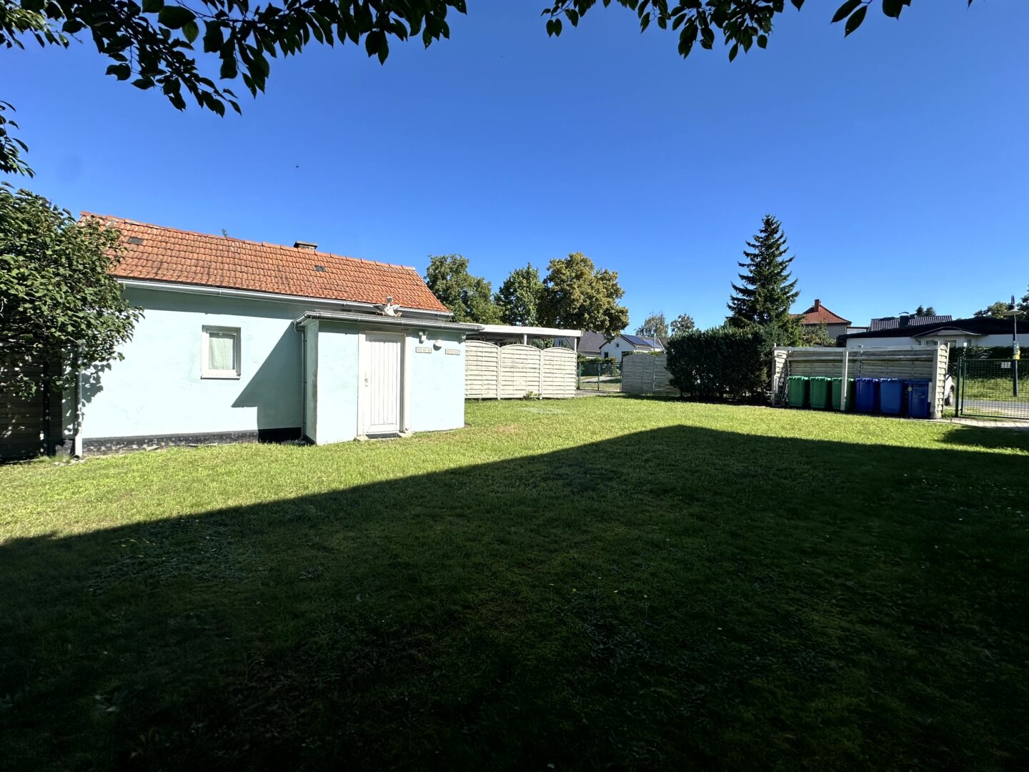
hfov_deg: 102.1
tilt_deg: -1.7
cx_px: 514
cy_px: 386
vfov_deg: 85.7
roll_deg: -1.3
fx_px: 416
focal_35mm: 14
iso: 50
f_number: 2.2
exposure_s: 1/1984
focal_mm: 2.22
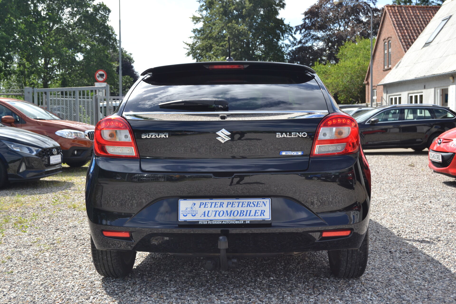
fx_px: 532
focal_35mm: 42
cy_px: 152
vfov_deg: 31.9
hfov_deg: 46.4
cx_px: 228
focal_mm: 28
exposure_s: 1/200
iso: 100
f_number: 7.1
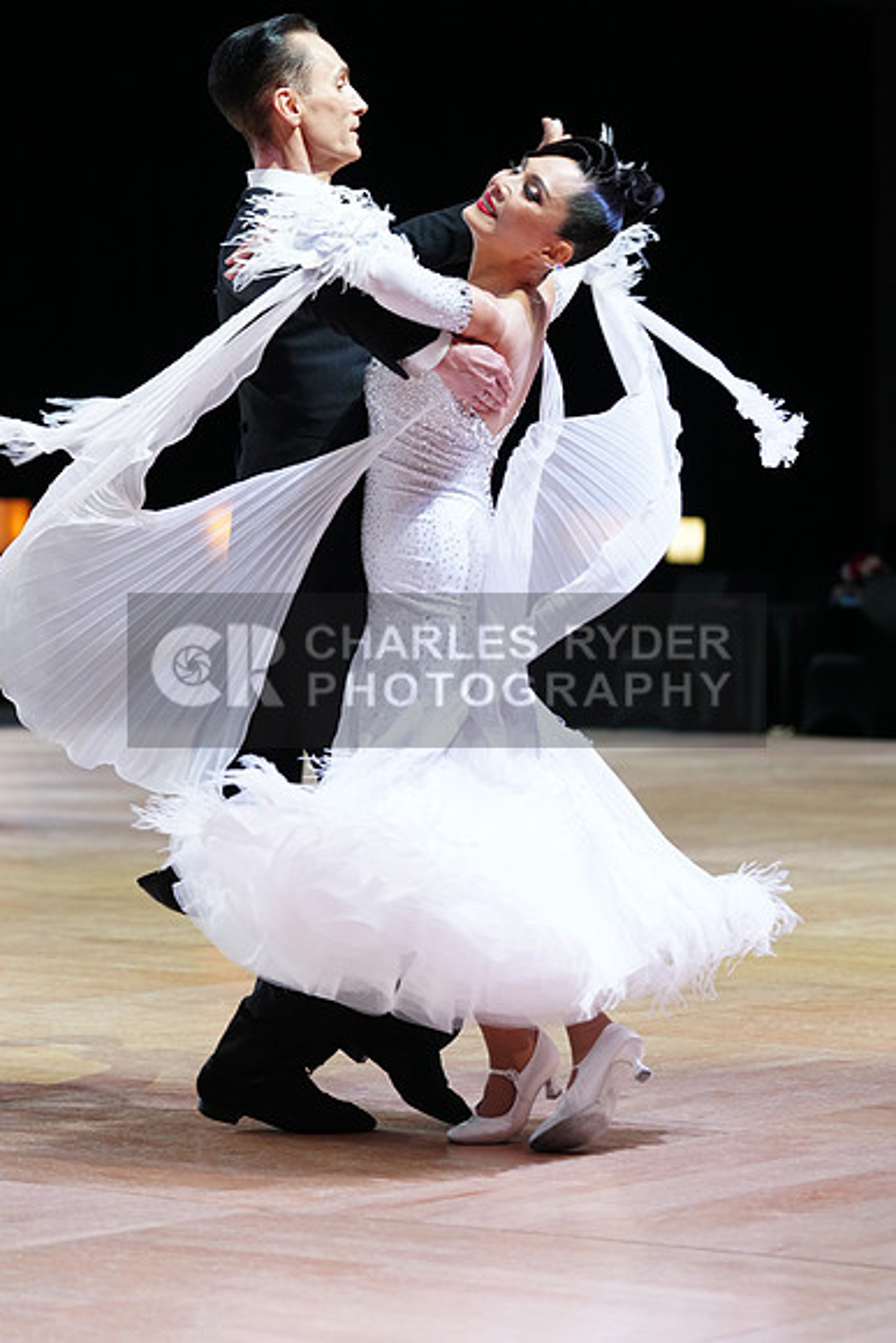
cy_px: 672
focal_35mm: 125
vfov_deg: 16.4
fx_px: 4664
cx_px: 448
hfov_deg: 11.0
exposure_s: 1/320
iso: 2500
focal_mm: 125
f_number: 4
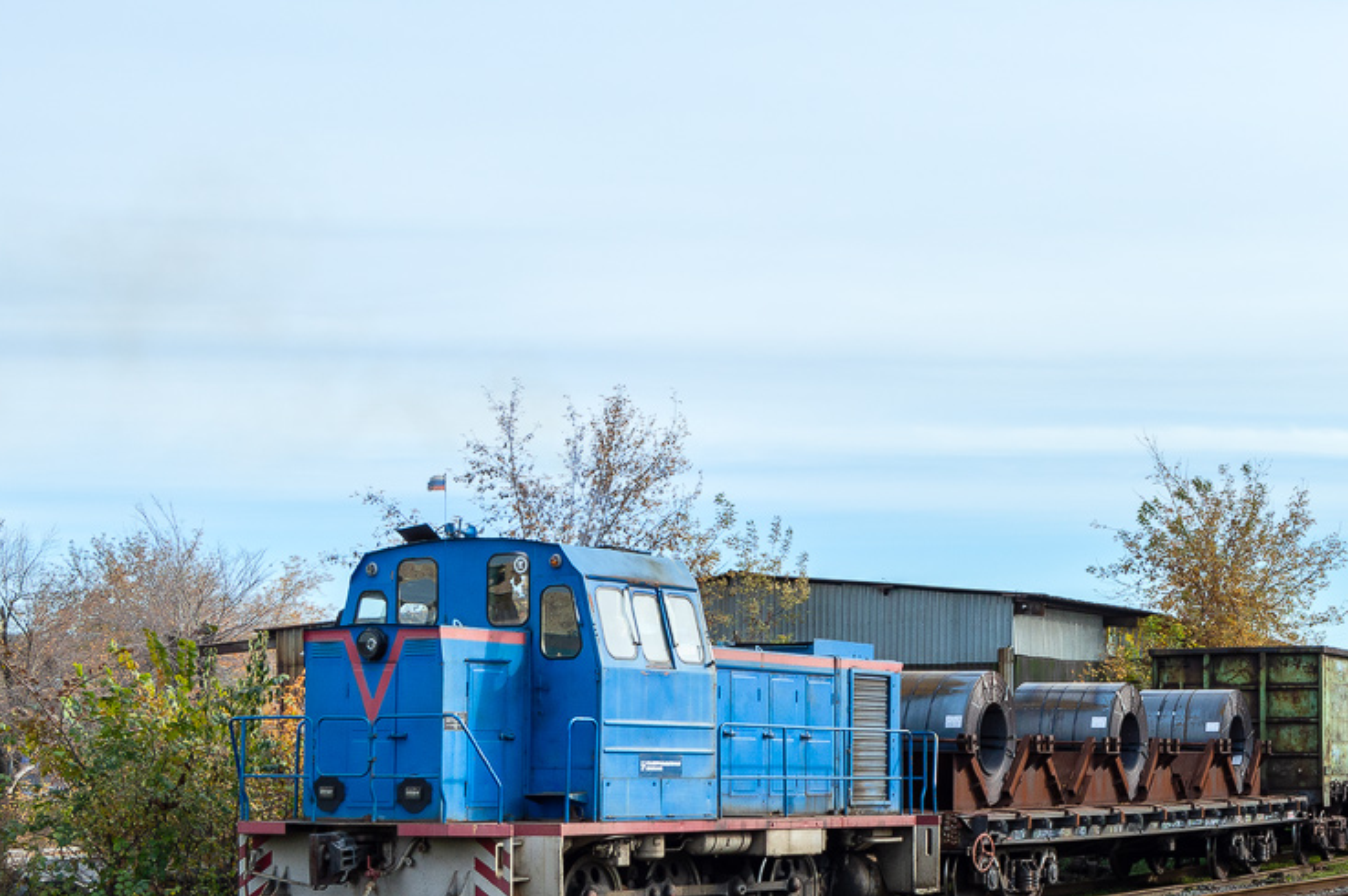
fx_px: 2392
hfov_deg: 31.1
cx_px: 958
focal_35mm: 64
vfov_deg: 21.2
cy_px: 561
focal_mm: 23
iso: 200
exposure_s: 1/320
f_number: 7.1
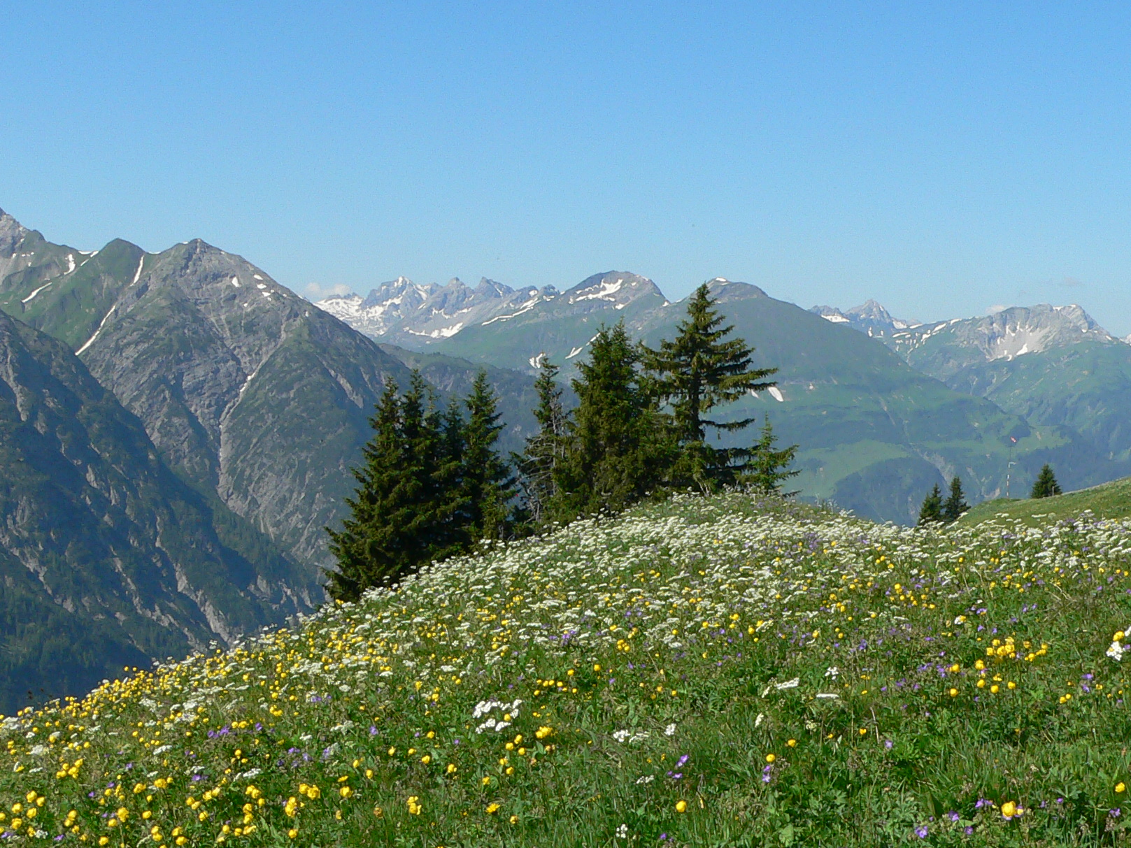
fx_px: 1862
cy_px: 542
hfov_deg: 33.4
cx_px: 772
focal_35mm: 57
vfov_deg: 25.6
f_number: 5.2
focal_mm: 6
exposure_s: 1/500
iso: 100
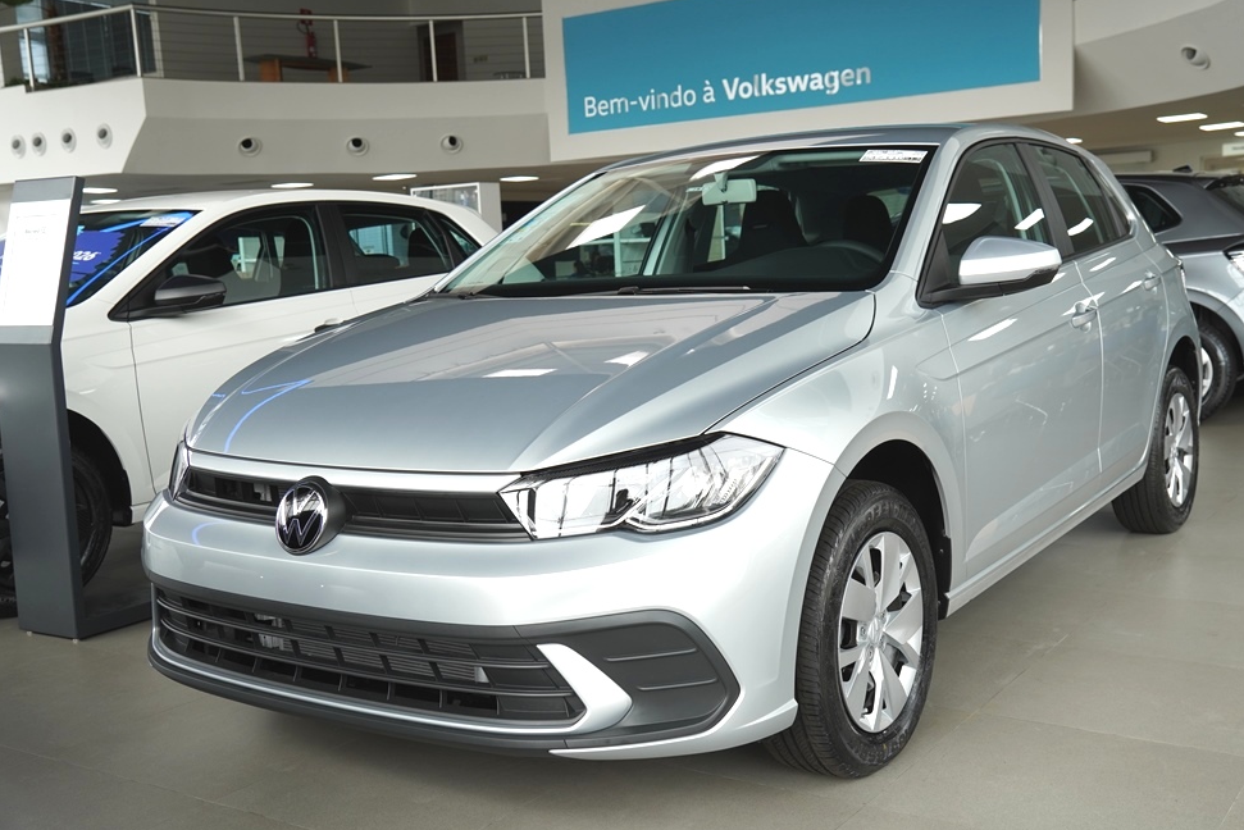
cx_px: 653
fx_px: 1366
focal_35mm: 40
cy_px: 423
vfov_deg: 33.8
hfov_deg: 48.9
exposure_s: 1/160
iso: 250
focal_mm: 25
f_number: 4
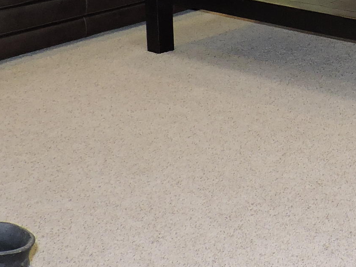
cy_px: -91
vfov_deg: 16.2
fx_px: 885
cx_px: 460
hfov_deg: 20.8
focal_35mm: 86
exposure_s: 1/30
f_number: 3
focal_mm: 4.3
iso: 200
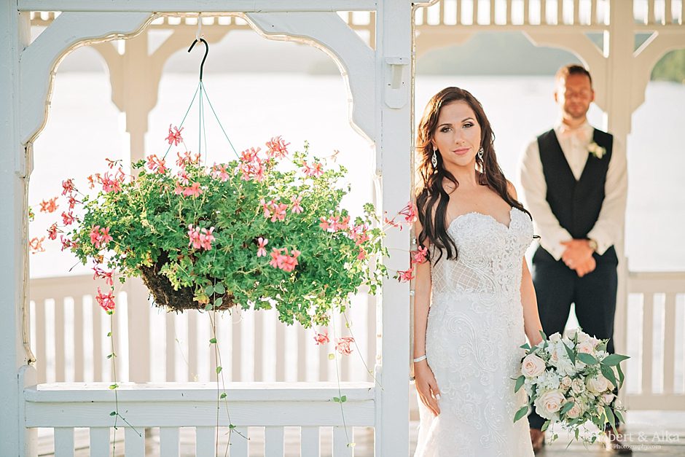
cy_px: 228
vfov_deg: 16.1
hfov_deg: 23.9
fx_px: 1617
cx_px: 342
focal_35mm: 85
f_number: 1.8
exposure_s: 1/4000
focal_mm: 85
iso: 500
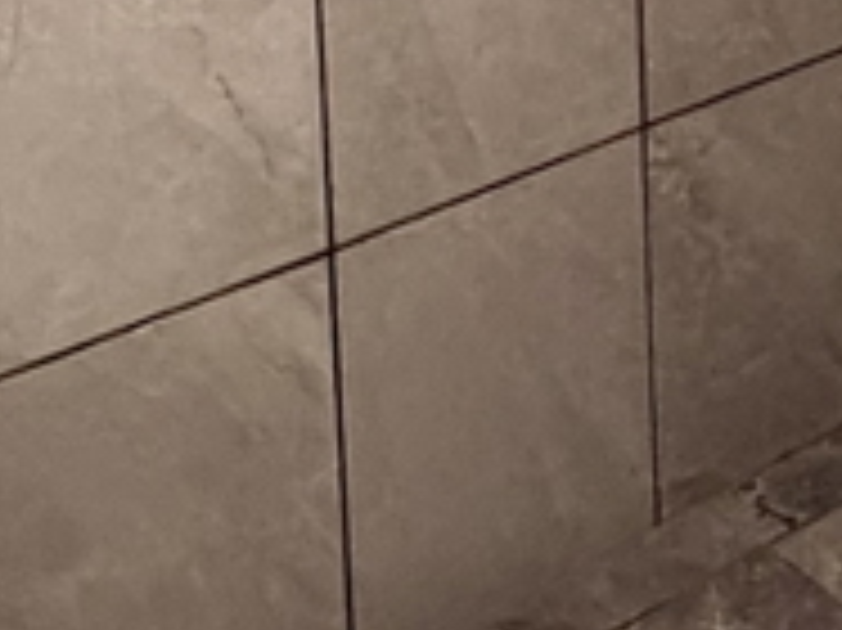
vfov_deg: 14.1
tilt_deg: -6.7
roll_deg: +0.7
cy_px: -576
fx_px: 2188
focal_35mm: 90
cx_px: 1058
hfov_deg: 20.2
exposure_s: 1/50
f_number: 2.2
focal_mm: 2.22
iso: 800
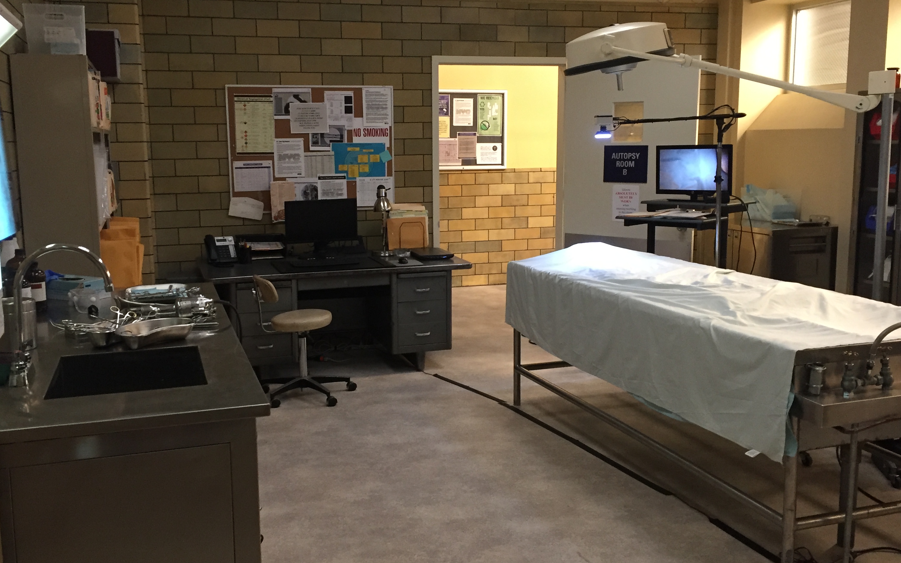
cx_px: 425
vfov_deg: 35.3
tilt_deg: -7.9
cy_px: 272
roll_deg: +0.9
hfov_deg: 54.0
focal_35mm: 36
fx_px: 884
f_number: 2.2
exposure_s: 1/30
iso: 160
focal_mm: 4.15
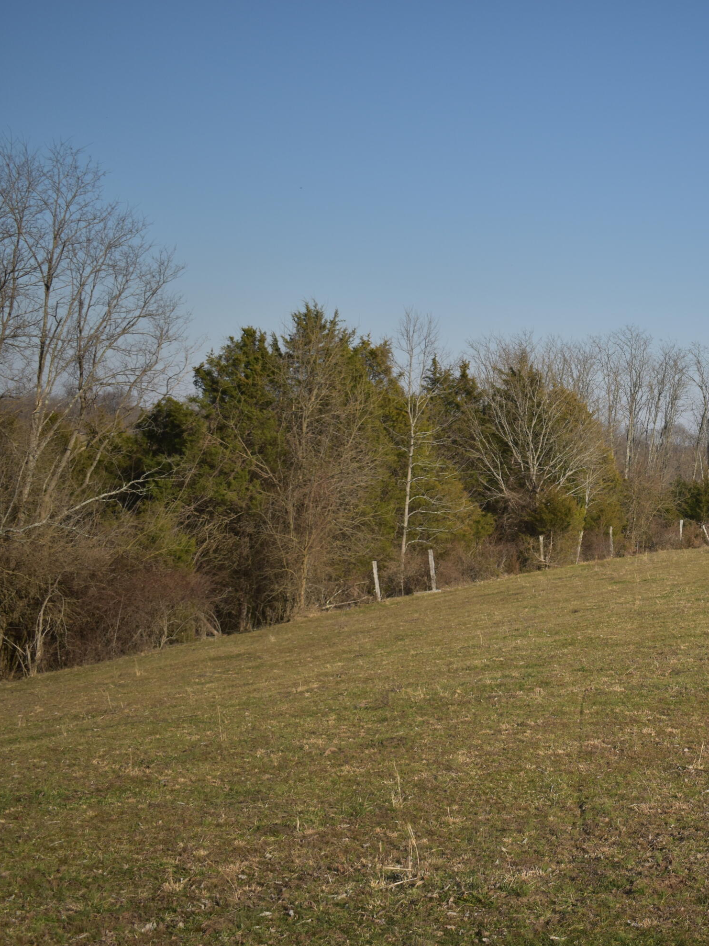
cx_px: 670
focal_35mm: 55
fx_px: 1495
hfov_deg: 25.6
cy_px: 474
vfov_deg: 35.1
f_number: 4
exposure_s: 1/2000
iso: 160
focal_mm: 25
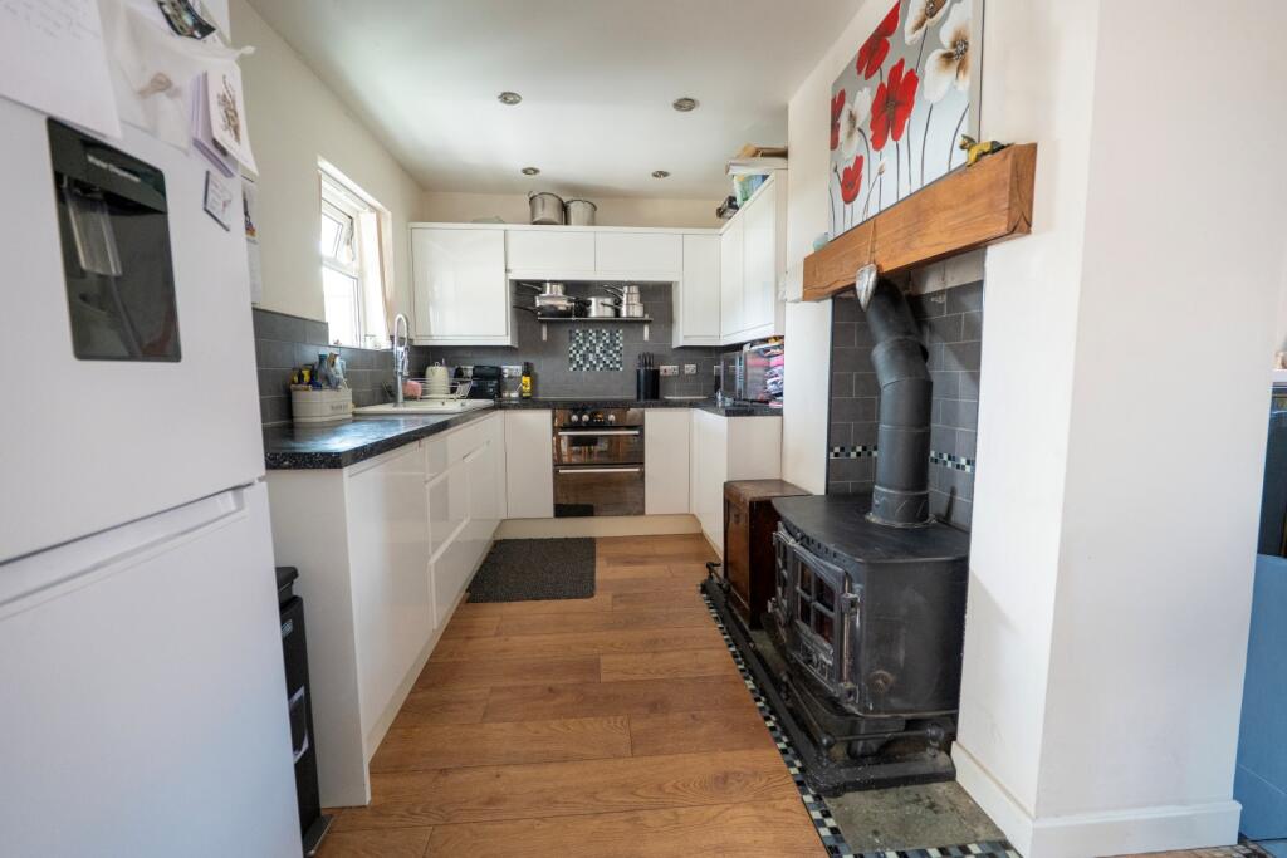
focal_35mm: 14
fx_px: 501
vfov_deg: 81.2
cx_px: 644
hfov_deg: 104.2
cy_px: 429
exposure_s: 1/160
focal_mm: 14
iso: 2000
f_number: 4
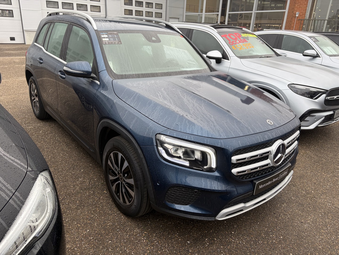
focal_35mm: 26
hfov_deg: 67.3
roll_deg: -1.7
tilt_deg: -20.2
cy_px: 128
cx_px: 170
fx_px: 255
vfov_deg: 53.1
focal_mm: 5.96
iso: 40
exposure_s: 1/156
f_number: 1.6
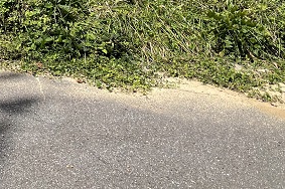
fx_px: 617
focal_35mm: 78
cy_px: -99
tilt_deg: -6.1
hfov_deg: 23.1
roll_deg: +1.5
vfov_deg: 15.9
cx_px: -87
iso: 32
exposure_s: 1/2212
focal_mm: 4.2
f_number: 1.6
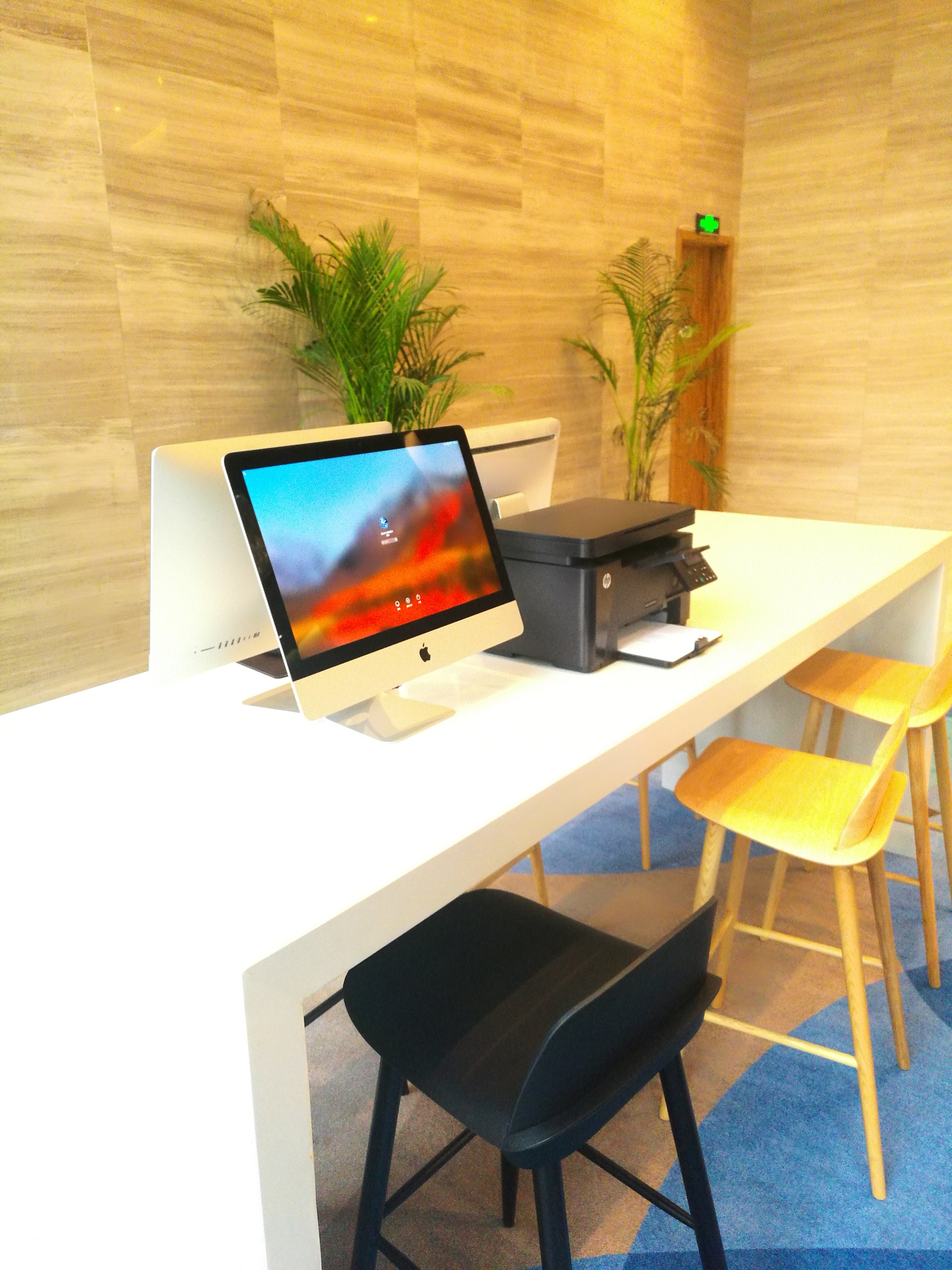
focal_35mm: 27
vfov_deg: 65.3
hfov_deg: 51.4
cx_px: 476
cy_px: 635
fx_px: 990
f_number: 2
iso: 160
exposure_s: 1/33.3
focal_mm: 4.04
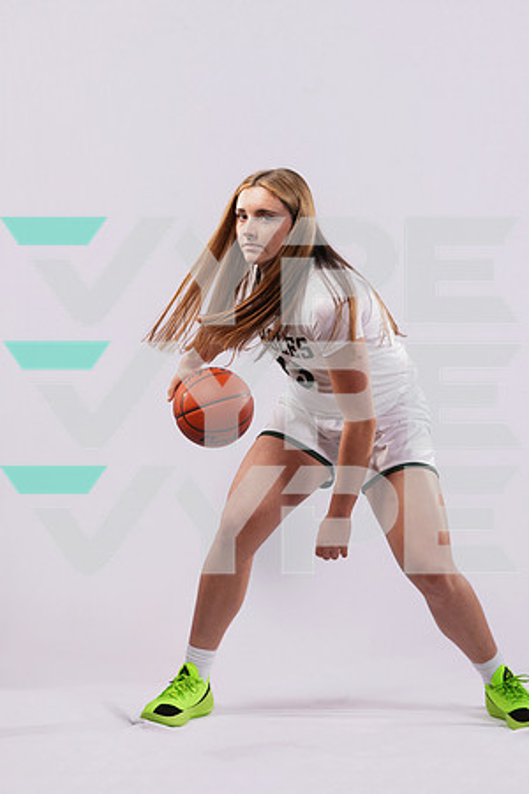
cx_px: 264
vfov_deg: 24.5
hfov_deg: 16.5
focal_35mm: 83
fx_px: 1829
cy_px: 397
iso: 160
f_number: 11
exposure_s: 1/125
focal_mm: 83
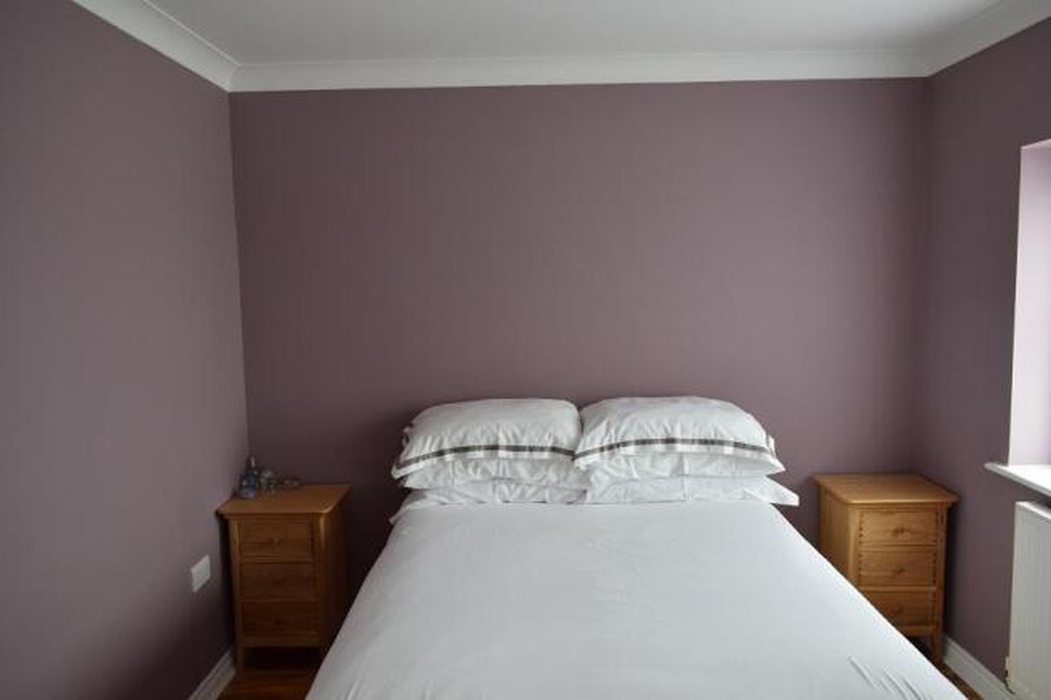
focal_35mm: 27
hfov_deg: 67.4
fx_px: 788
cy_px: 350
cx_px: 526
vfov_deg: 47.9
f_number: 5.6
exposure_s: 1/125
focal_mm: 18
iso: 400
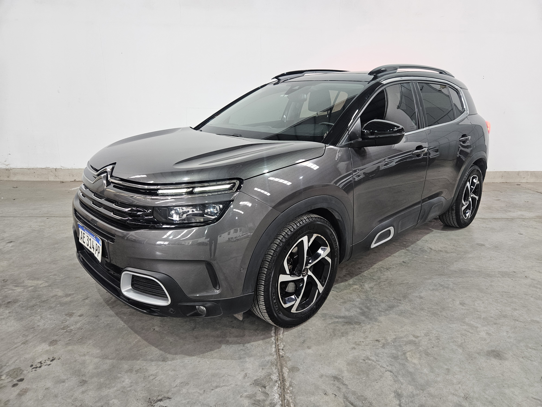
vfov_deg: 58.9
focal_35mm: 23
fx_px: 360
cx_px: 271
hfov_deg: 73.9
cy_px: 204
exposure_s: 1/43.8
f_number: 1.8
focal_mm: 5.4
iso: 250
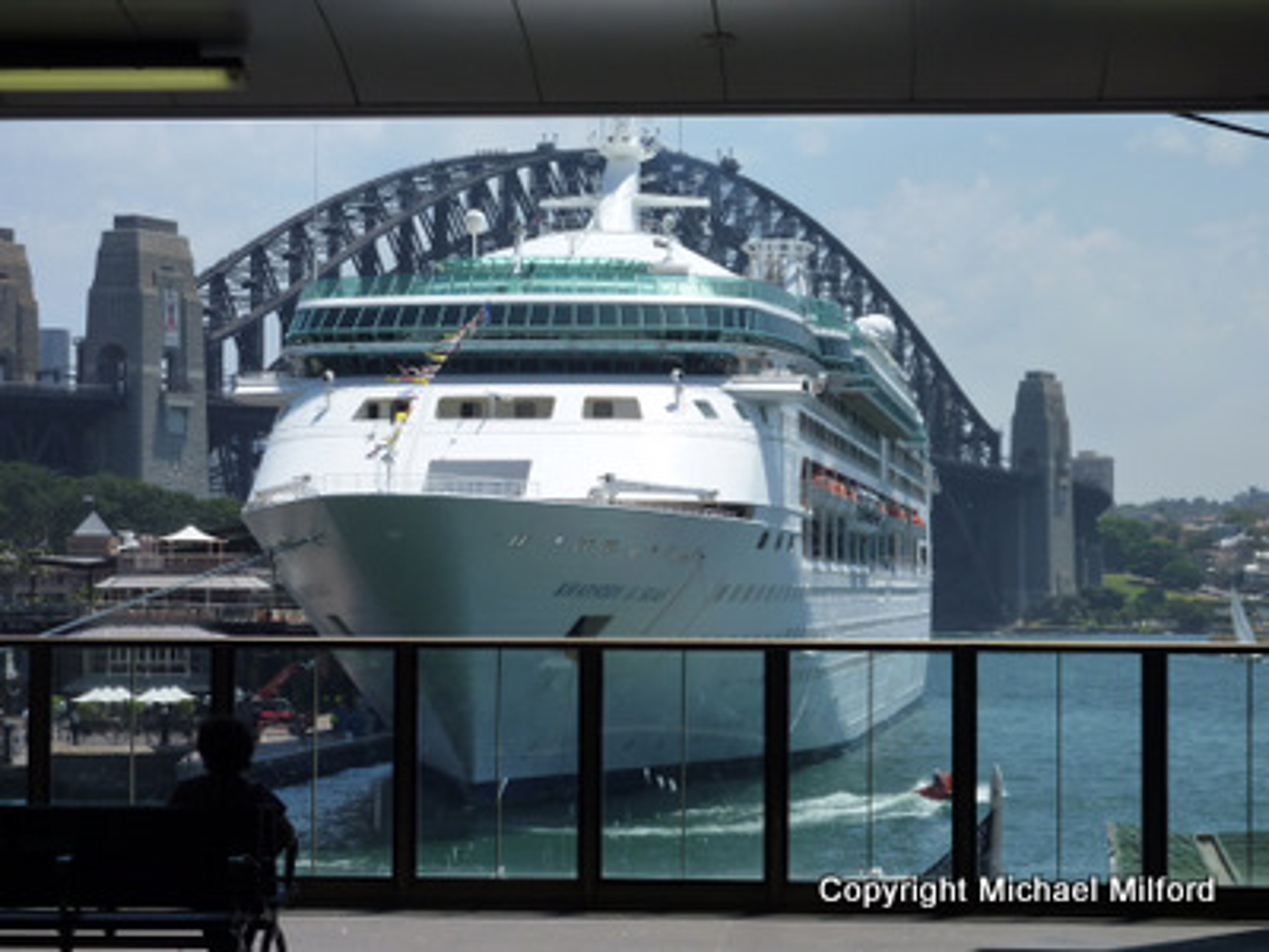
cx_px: 634
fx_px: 3519
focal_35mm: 96
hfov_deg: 20.4
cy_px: 476
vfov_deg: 15.4
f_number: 5.6
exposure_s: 1/800
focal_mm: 15.8
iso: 125
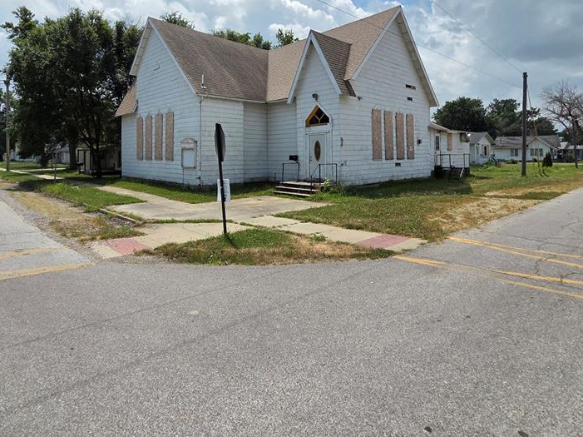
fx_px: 320
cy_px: 153
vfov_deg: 67.1
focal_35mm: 19
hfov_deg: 84.3
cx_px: 256
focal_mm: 2.2
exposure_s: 1/3220
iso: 50
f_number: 2.2
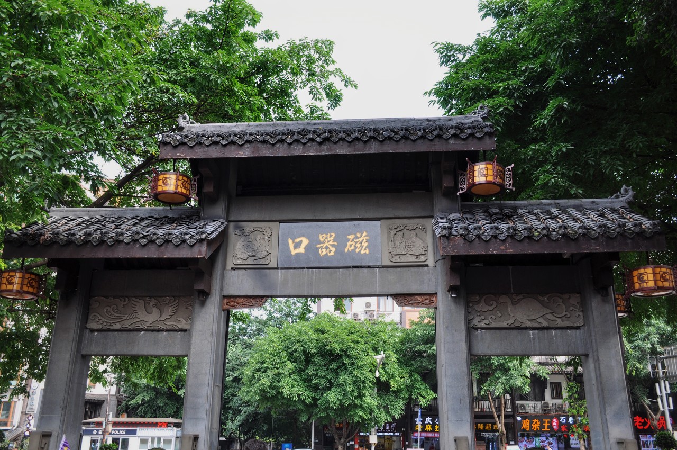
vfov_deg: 39.9
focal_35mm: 33
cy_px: 225
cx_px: 338
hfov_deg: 57.3
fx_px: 620
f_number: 6.3
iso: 200
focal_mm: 22
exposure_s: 1/160
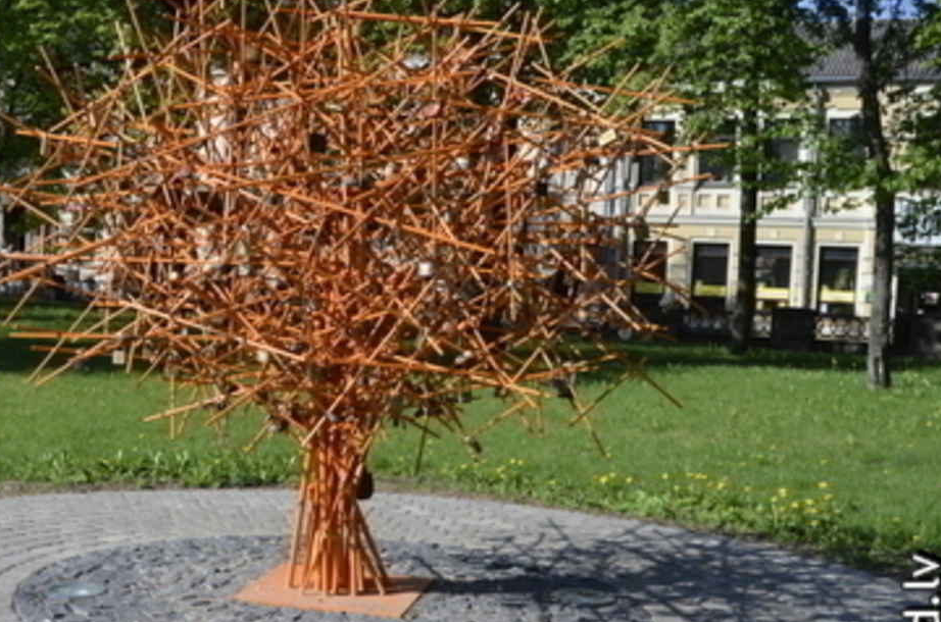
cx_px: 299
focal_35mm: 50
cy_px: 373
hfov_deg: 39.1
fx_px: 1304
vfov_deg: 26.8
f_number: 22
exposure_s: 1/320
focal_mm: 24
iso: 1400
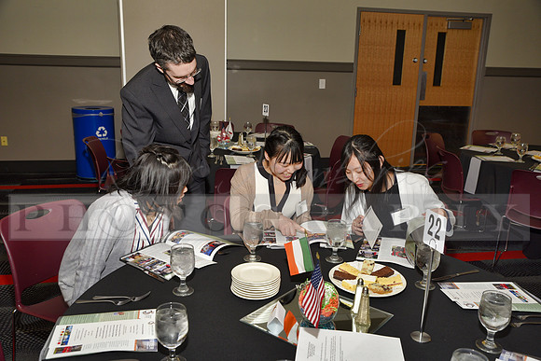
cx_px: 270
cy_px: 180
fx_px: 481
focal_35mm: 32
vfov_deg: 41.1
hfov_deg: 58.7
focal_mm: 32
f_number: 5
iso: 200
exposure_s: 1/60
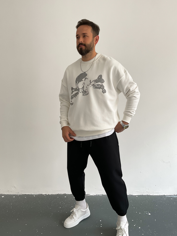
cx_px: 84
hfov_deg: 45.4
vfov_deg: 58.3
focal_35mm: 31
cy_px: 114
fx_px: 211
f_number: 1.8
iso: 50
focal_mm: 3
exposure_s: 1/120
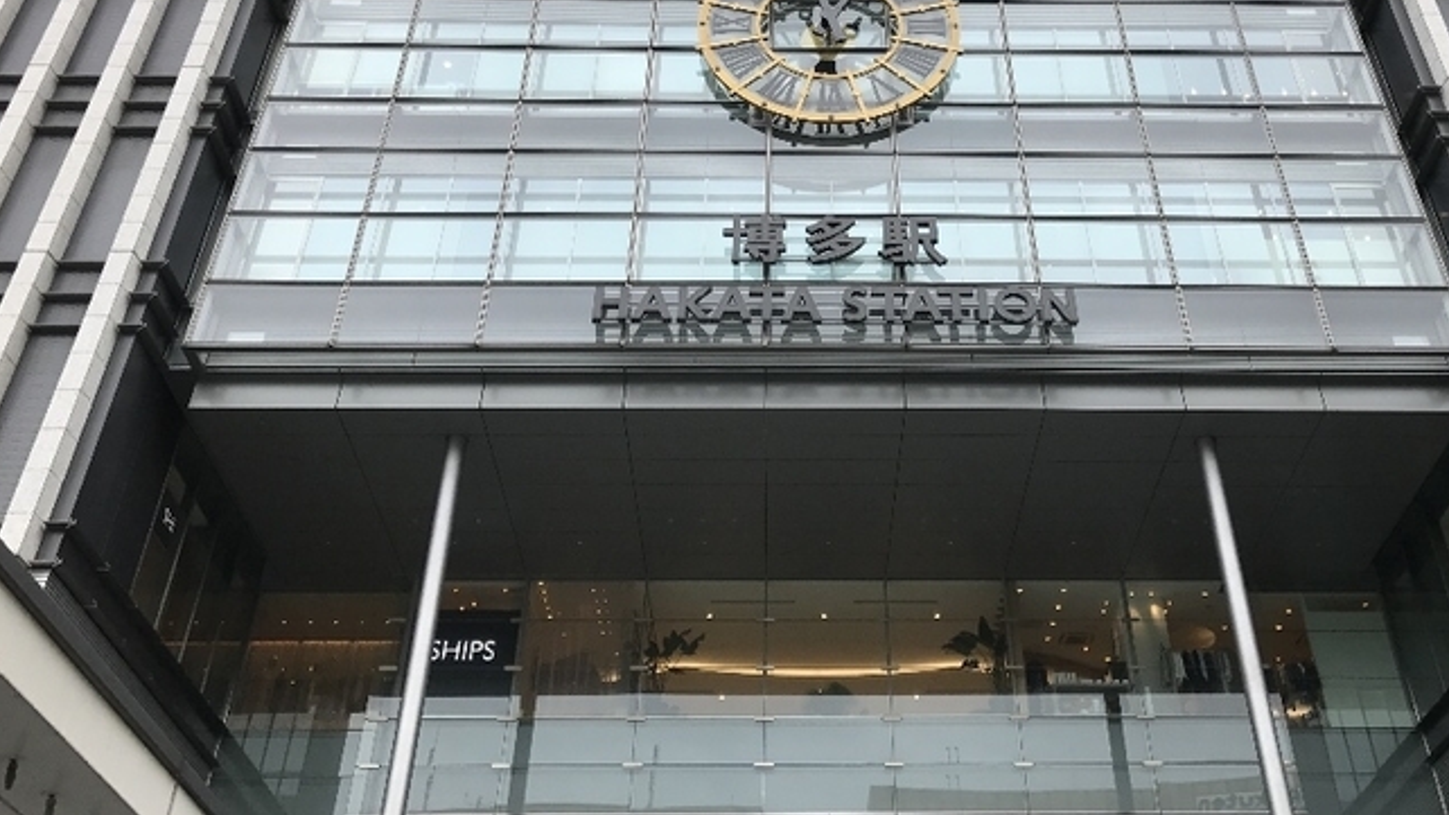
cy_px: 156
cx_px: 837
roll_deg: +2.5
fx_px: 1460
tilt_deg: +40.7
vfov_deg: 30.4
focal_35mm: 38
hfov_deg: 52.6
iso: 20
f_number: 1.8
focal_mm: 3.99
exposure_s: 1/766
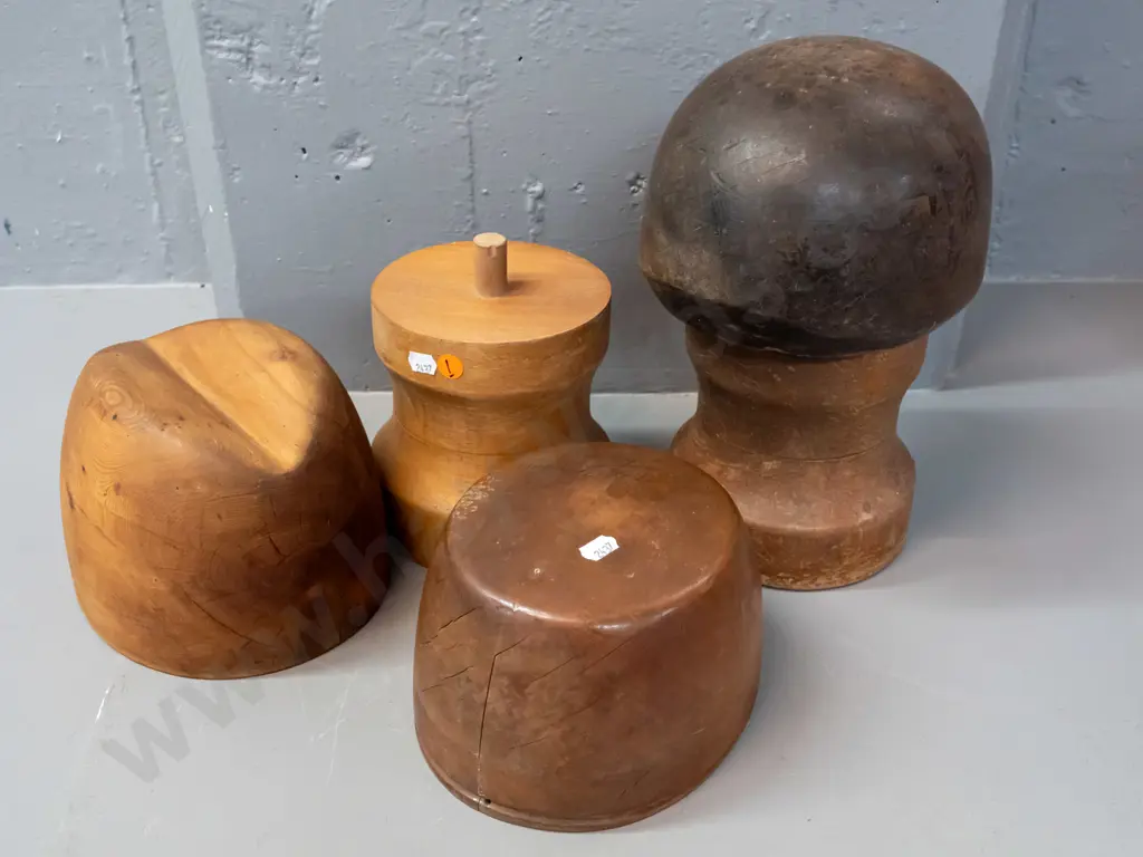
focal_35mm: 38
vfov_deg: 37.7
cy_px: 428
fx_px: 1255
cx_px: 572
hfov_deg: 49.0
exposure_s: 1/100
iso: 3200
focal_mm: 19
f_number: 5.6
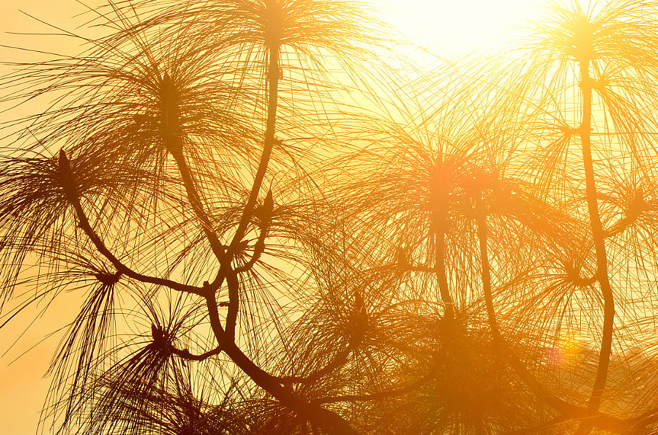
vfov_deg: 4.5
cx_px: 545
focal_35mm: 306
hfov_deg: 6.7
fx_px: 5580
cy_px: 224
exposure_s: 1/640
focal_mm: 110
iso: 100
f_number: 14
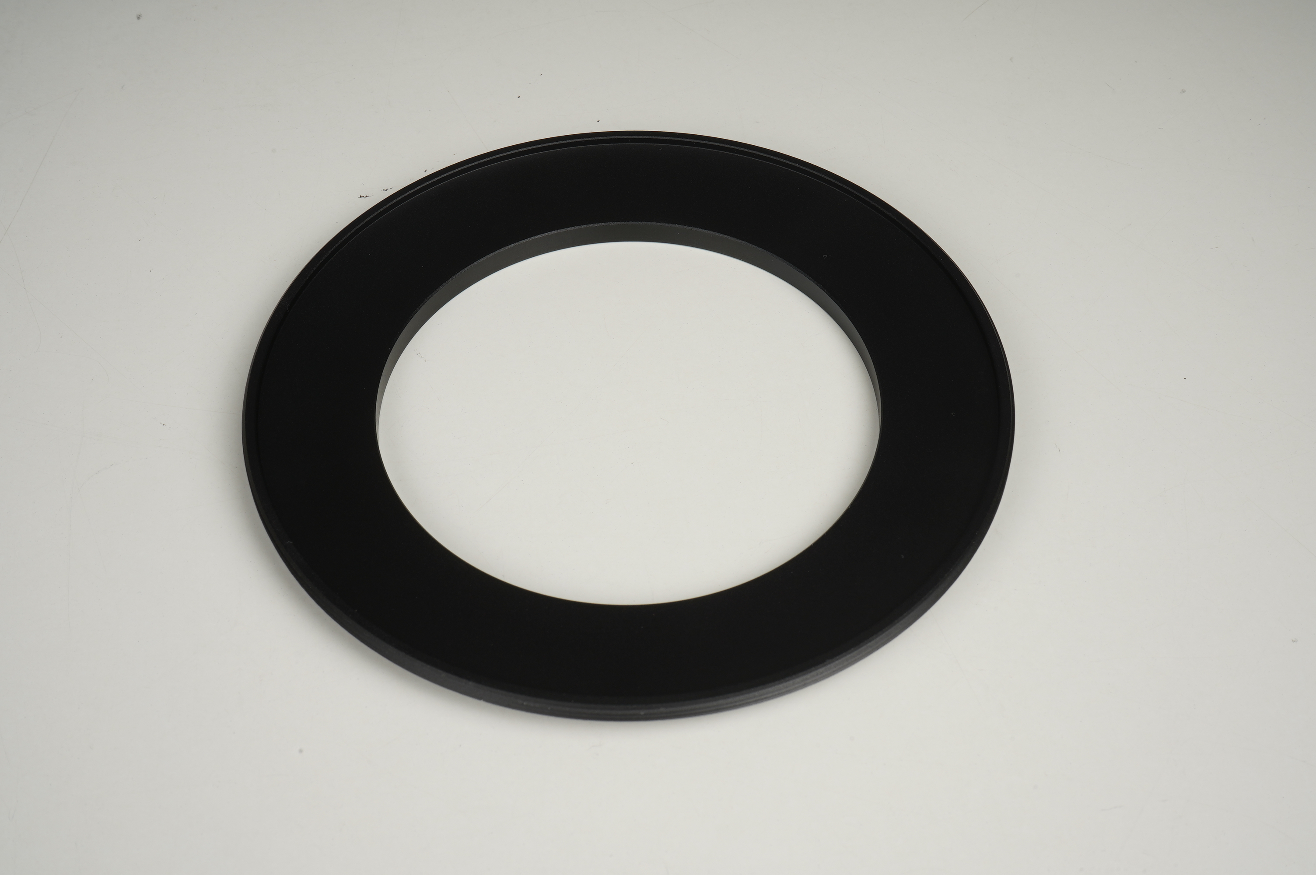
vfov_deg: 25.9
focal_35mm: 52
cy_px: 438
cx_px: 658
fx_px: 1899
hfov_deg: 38.2
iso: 200
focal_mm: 52
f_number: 22
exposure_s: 1/160
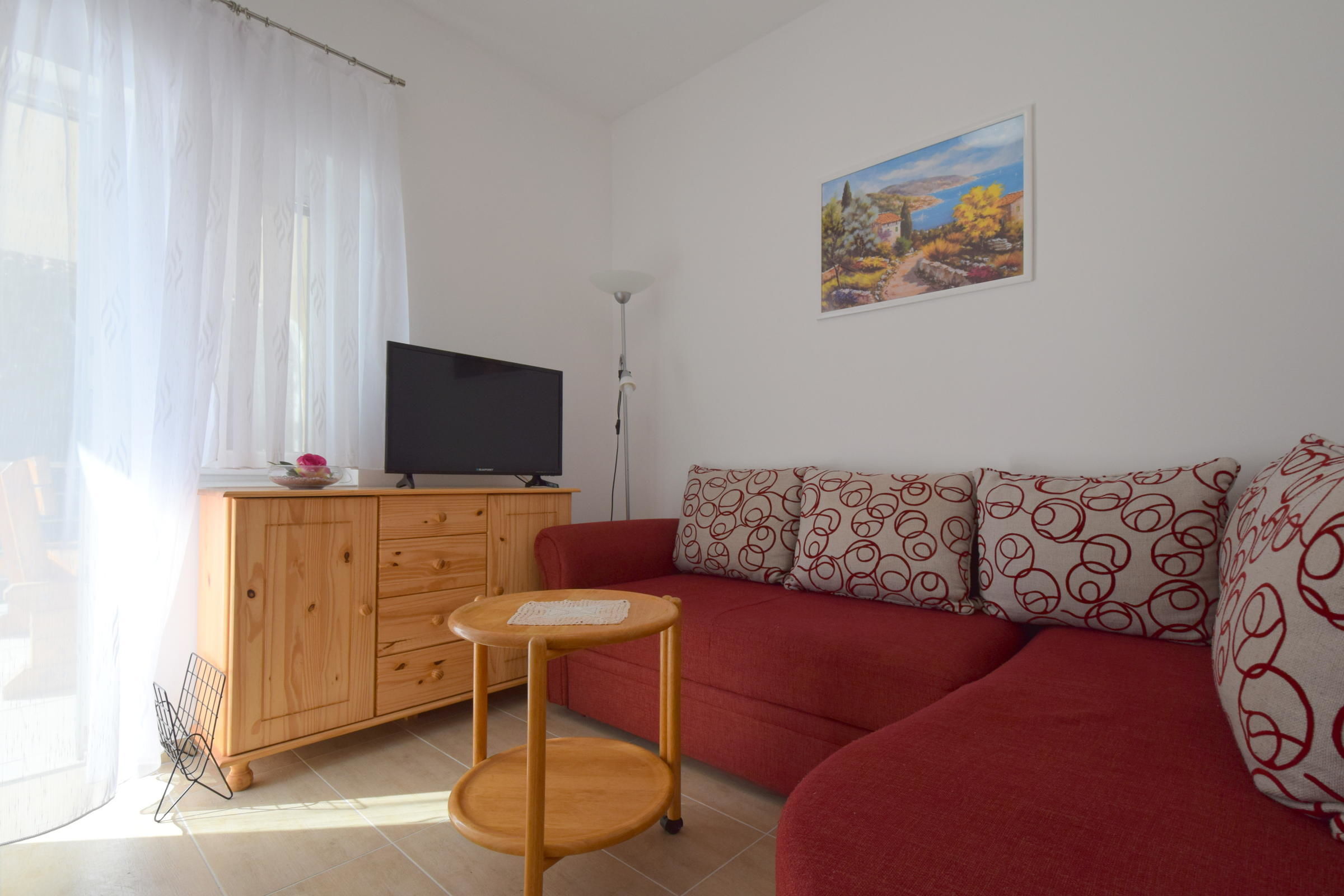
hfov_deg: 100.4
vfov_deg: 77.3
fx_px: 560
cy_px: 448
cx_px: 672
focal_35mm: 15
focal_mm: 10
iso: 400
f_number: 8
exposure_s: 1/250
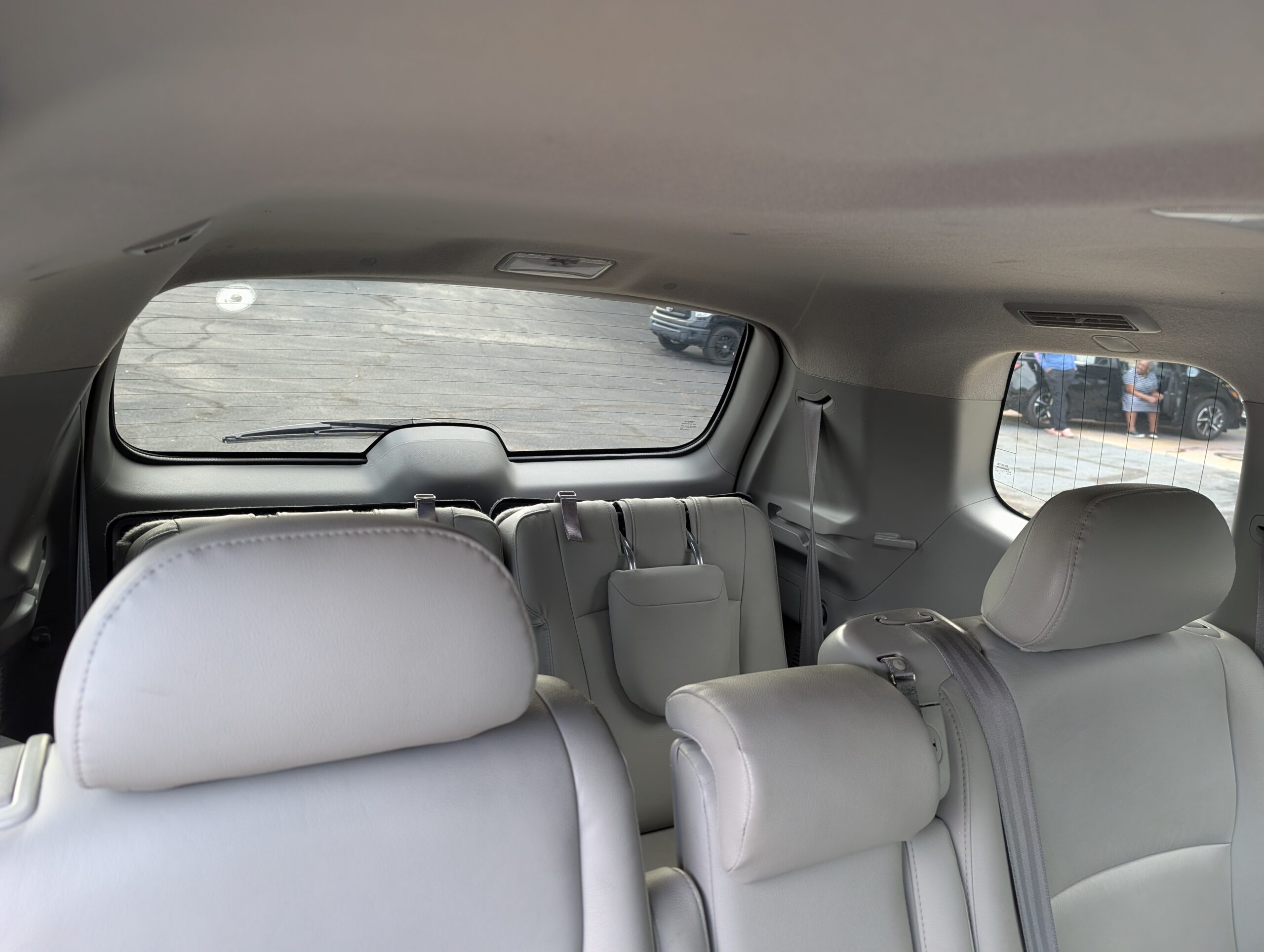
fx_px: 878
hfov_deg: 71.5
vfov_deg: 56.9
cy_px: 476
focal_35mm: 24
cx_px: 632
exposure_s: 1/90.1
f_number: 1.68
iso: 156
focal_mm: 6.9
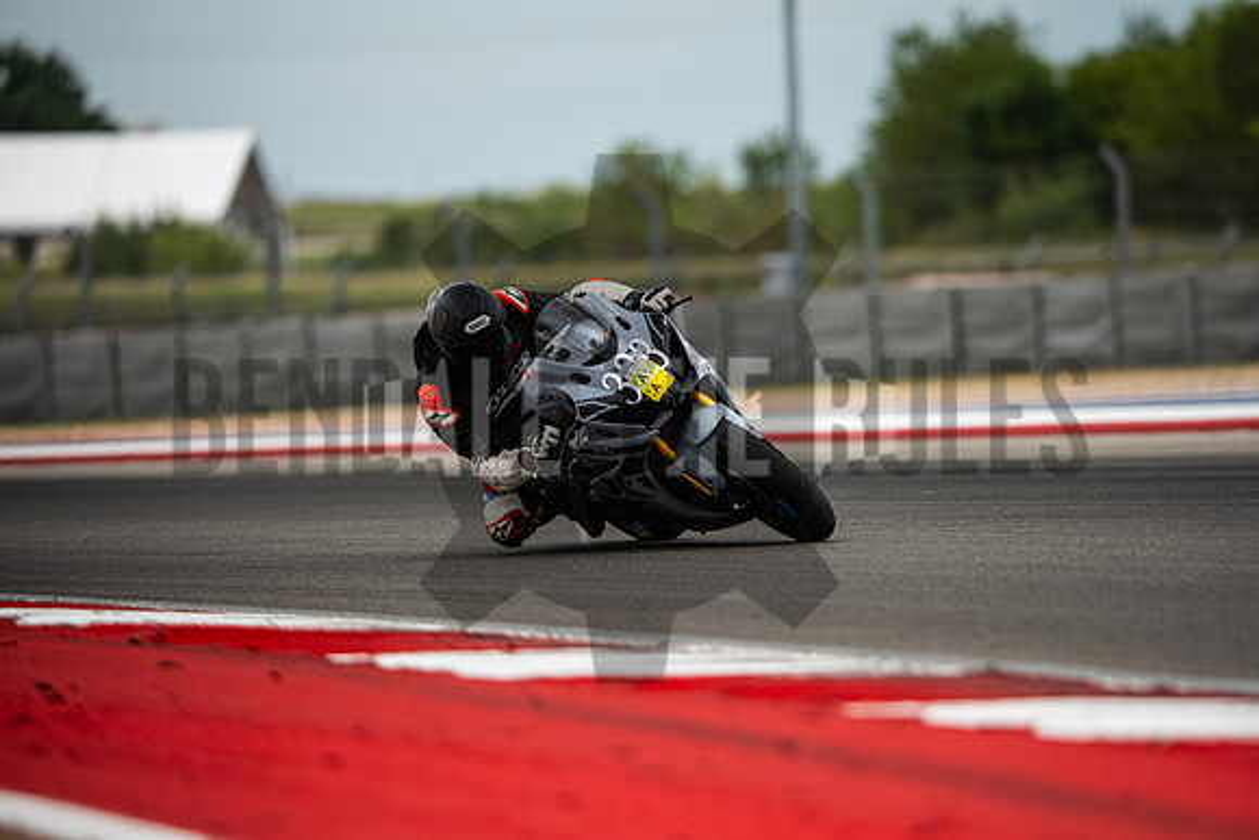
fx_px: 10494
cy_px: 420
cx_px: 630
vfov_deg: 4.6
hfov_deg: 6.9
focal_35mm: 300
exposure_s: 1/5000
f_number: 2
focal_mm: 200
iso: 400
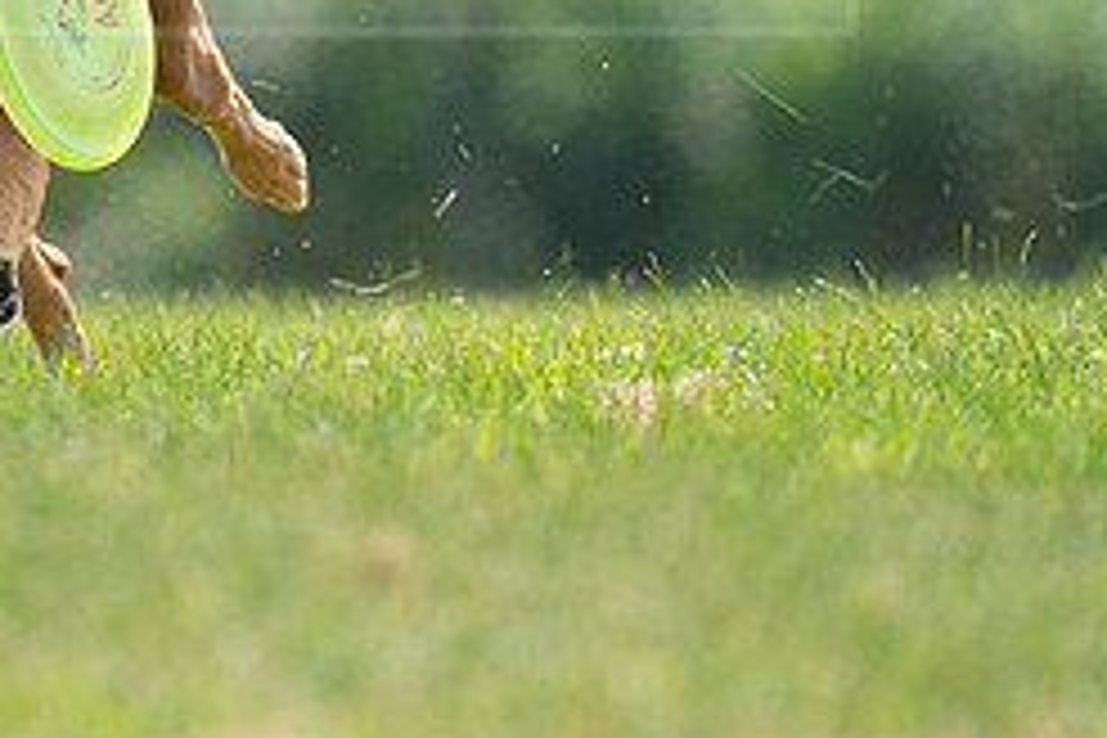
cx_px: 117
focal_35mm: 1414
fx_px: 43477
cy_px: -34
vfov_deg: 1.0
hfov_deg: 1.5
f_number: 6.3
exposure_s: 1/4000
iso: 2000
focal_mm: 600
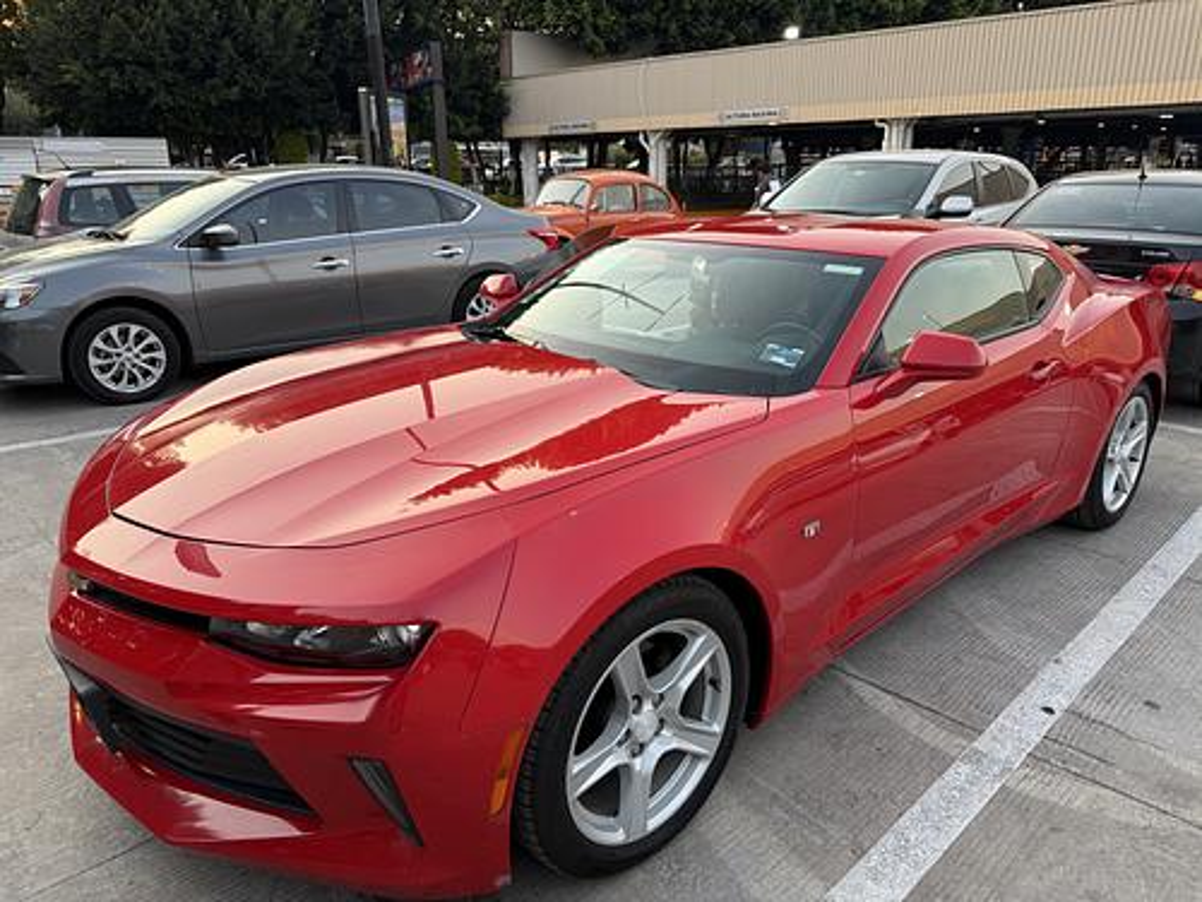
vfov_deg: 56.8
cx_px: 601
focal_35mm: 24
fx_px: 833
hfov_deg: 71.6
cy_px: 451
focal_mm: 6.76
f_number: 1.78
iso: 80
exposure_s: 1/323
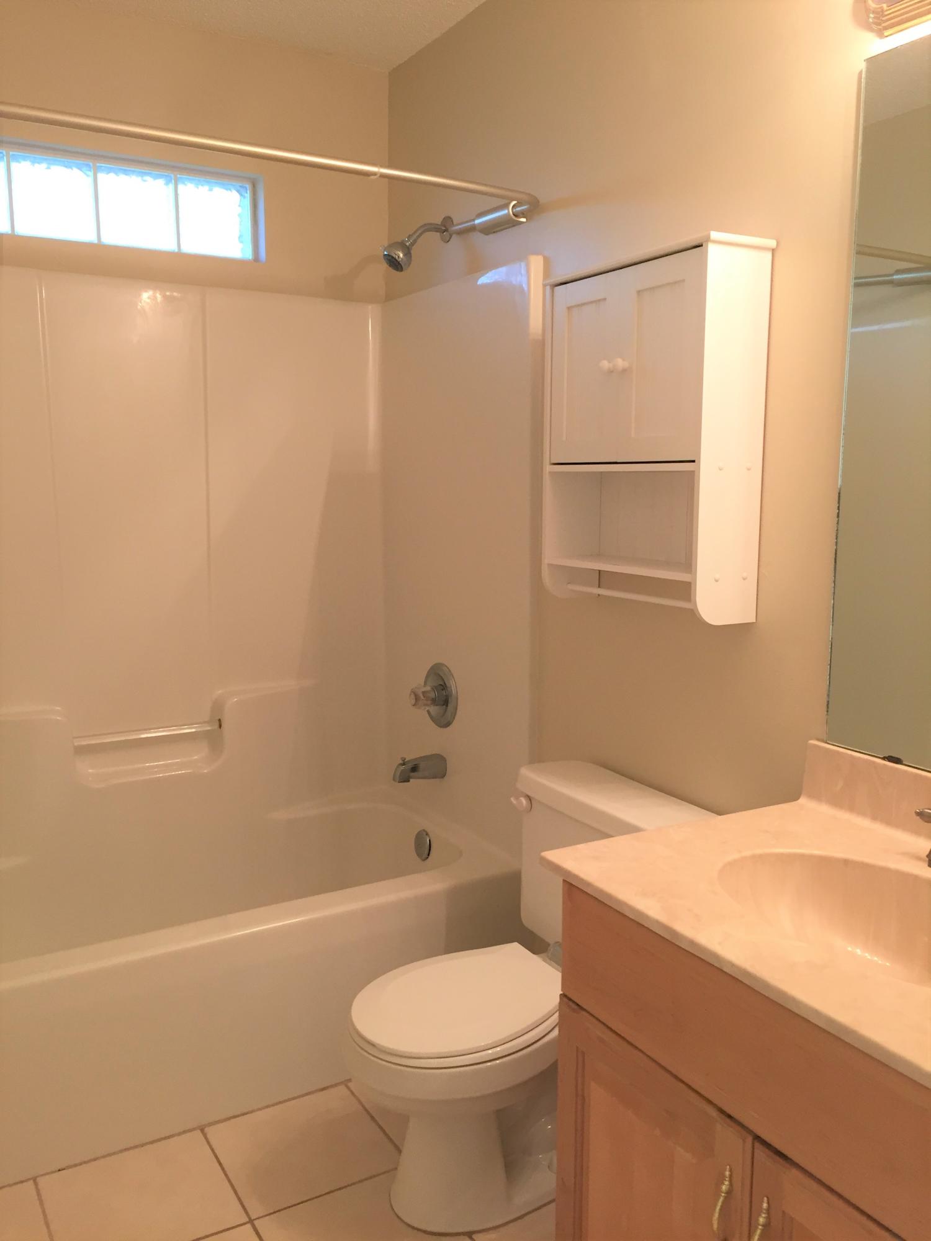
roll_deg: +0.1
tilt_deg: -7.3
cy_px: 620
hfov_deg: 48.2
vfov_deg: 61.7
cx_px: 466
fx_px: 1040
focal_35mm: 29
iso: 80
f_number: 2.2
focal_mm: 4.15
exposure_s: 1/30
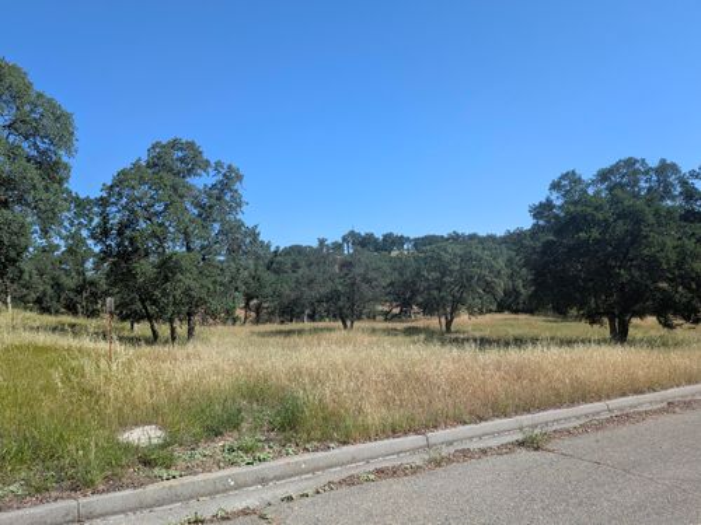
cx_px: 350
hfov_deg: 71.6
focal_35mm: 24
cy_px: 262
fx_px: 486
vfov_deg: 56.8
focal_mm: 4.53
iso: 44
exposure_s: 1/1466
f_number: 1.7
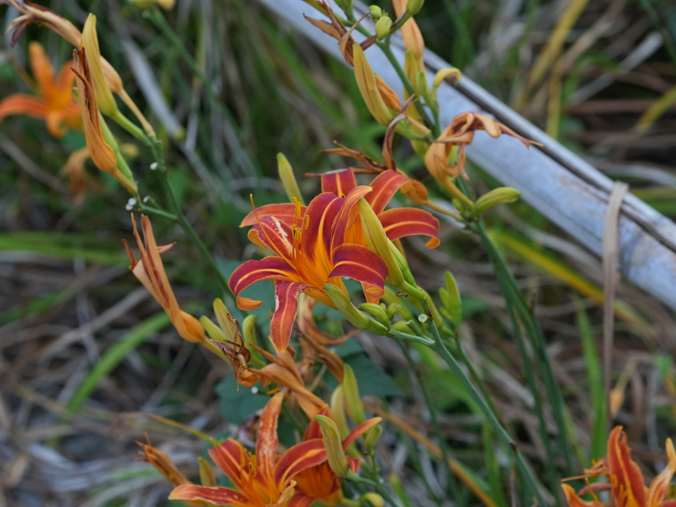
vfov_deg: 12.6
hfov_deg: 16.7
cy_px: 253
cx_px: 329
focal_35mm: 118
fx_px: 2305
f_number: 5.6
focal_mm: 100
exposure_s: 1/500
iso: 2000
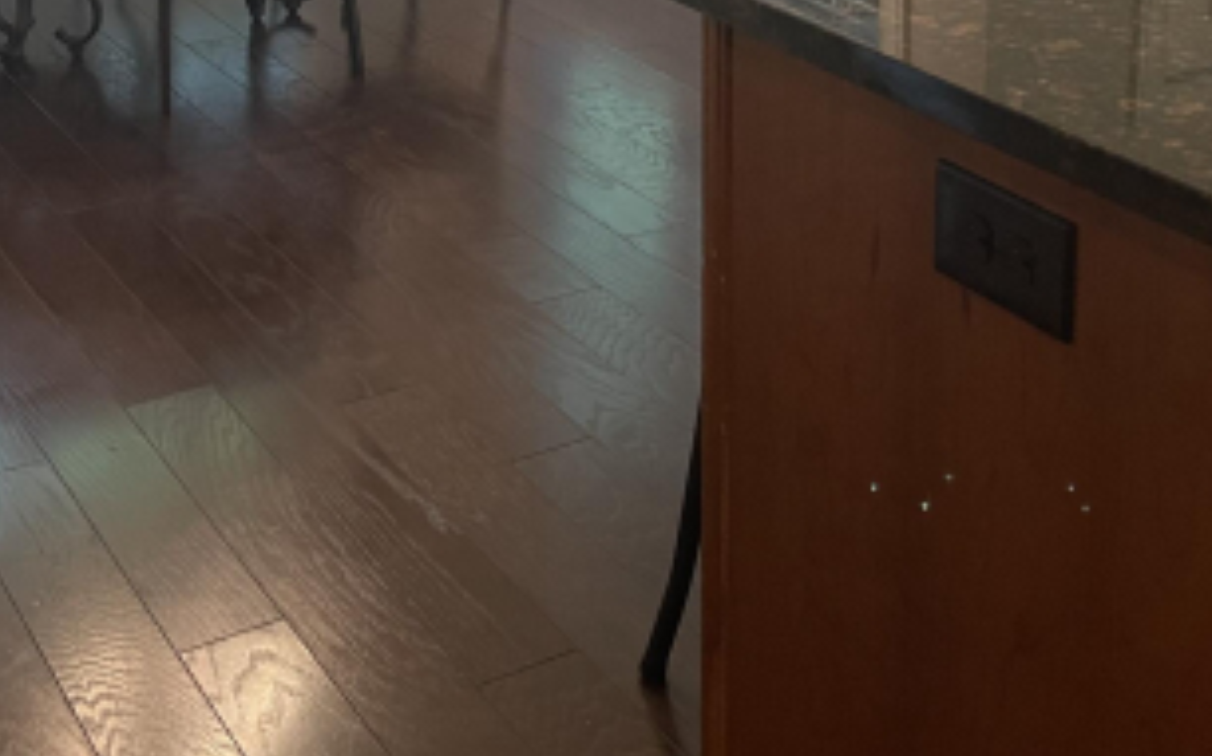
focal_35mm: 60
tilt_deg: -11.1
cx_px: 513
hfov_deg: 34.0
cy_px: -206
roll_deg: +1.6
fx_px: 1981
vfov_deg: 20.0
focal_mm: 4.2
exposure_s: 1/60
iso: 160
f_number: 1.6
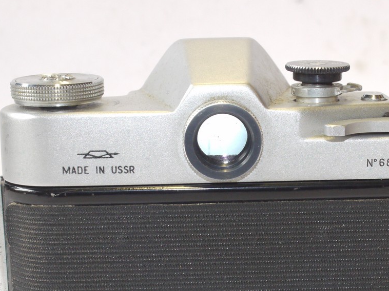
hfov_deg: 20.6
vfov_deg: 15.5
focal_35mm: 95
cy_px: 223
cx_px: 244
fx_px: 1067
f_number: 9
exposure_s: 1/50
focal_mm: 30
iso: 800
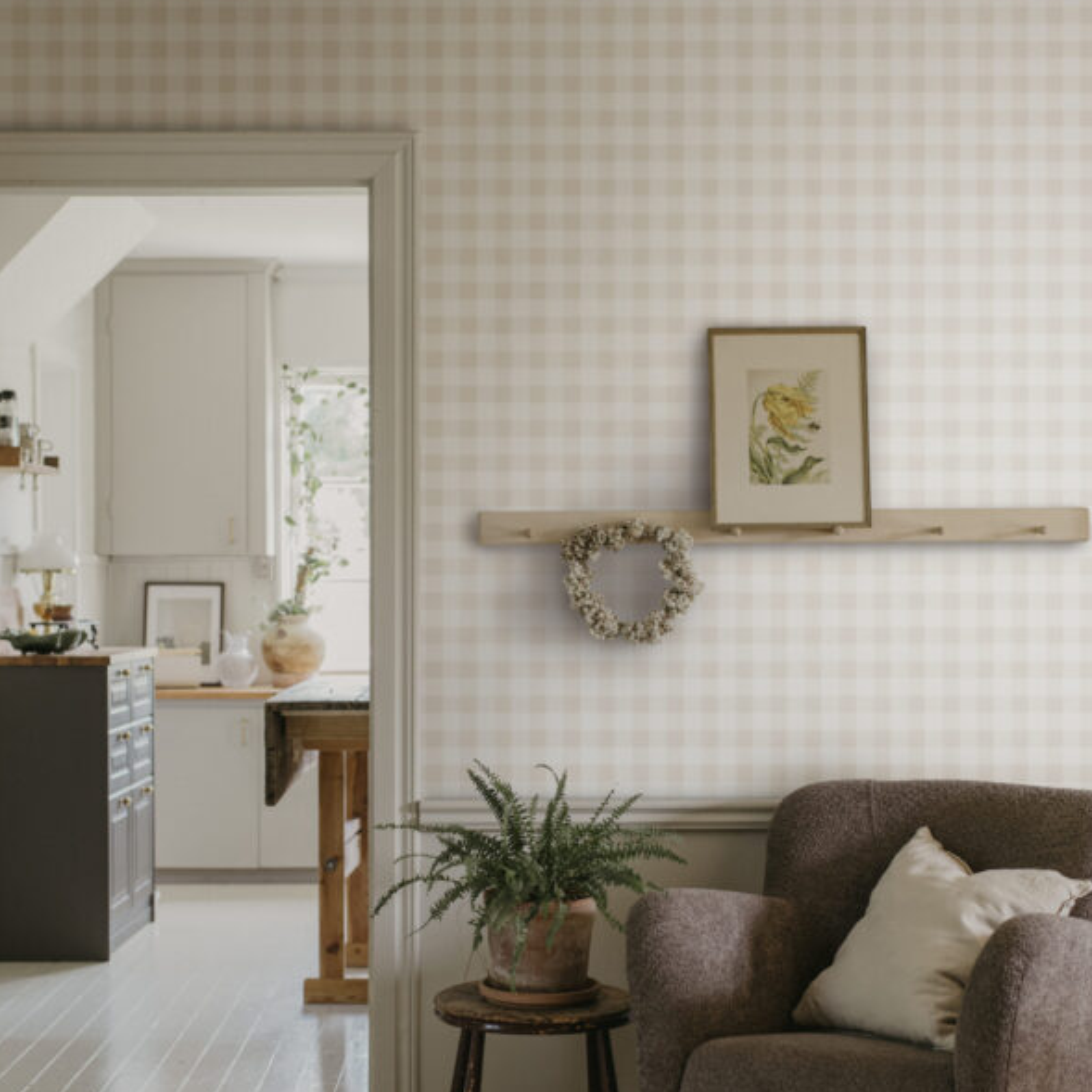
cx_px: 538
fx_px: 2320
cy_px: 660
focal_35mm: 65
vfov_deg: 26.4
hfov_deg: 26.5
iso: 1000
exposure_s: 1/100
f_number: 4
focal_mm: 50
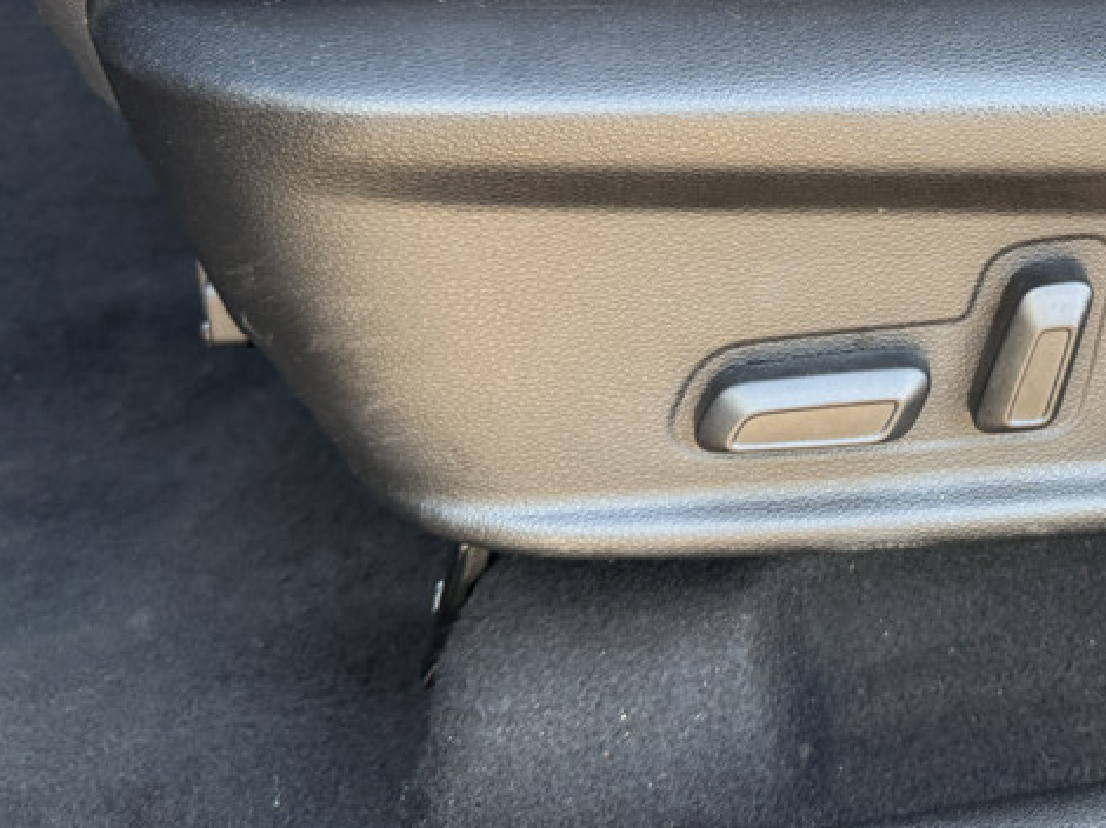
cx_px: 993
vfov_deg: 30.5
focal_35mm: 46
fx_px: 1469
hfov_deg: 38.5
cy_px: 131
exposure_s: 1/121
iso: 200
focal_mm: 6.76
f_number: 1.78
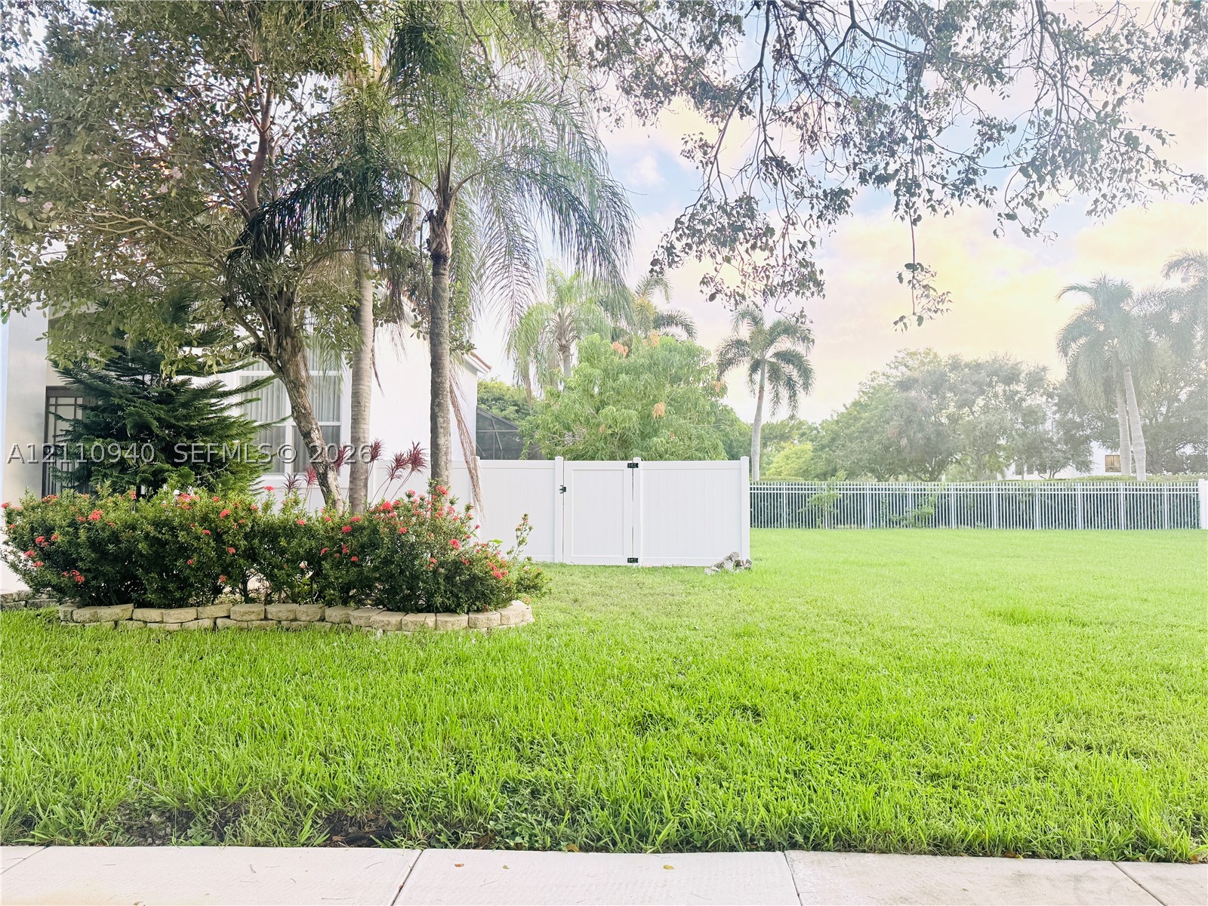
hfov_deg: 71.6
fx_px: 838
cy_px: 453
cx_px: 604
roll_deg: +0.0
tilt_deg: +3.4
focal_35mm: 24
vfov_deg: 56.8
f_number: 1.78
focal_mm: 6.76
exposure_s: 1/315
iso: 100
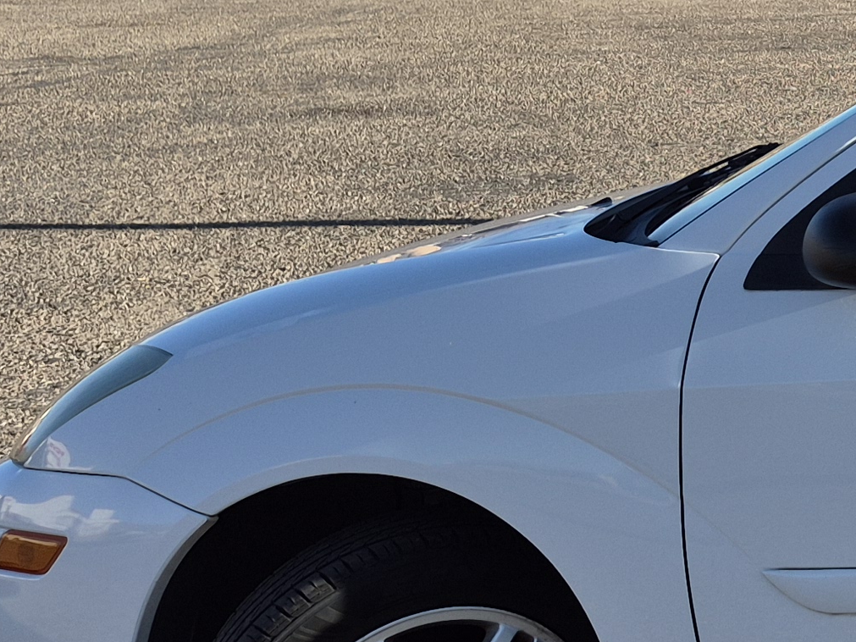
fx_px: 2250
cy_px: -59
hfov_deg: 17.8
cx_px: 1493
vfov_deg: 15.8
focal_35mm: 91
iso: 25
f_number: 1.8
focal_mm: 5.4
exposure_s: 1/1308
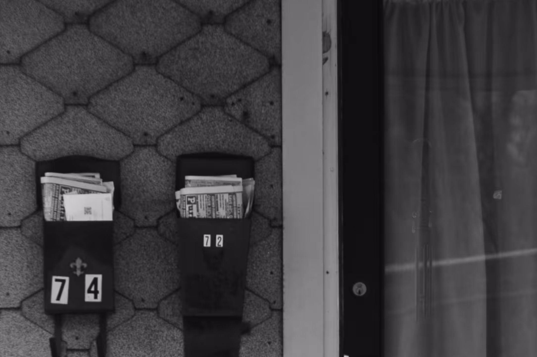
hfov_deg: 13.9
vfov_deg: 9.2
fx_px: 2205
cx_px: 254
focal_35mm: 148
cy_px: 341
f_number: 2
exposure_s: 1/1600
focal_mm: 50
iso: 200
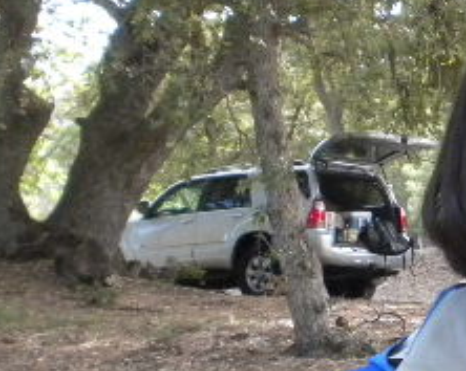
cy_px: 318
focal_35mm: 127
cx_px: 539
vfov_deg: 12.1
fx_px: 1749
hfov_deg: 14.7
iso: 400
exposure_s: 1/350
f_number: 3.5
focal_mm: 6.6
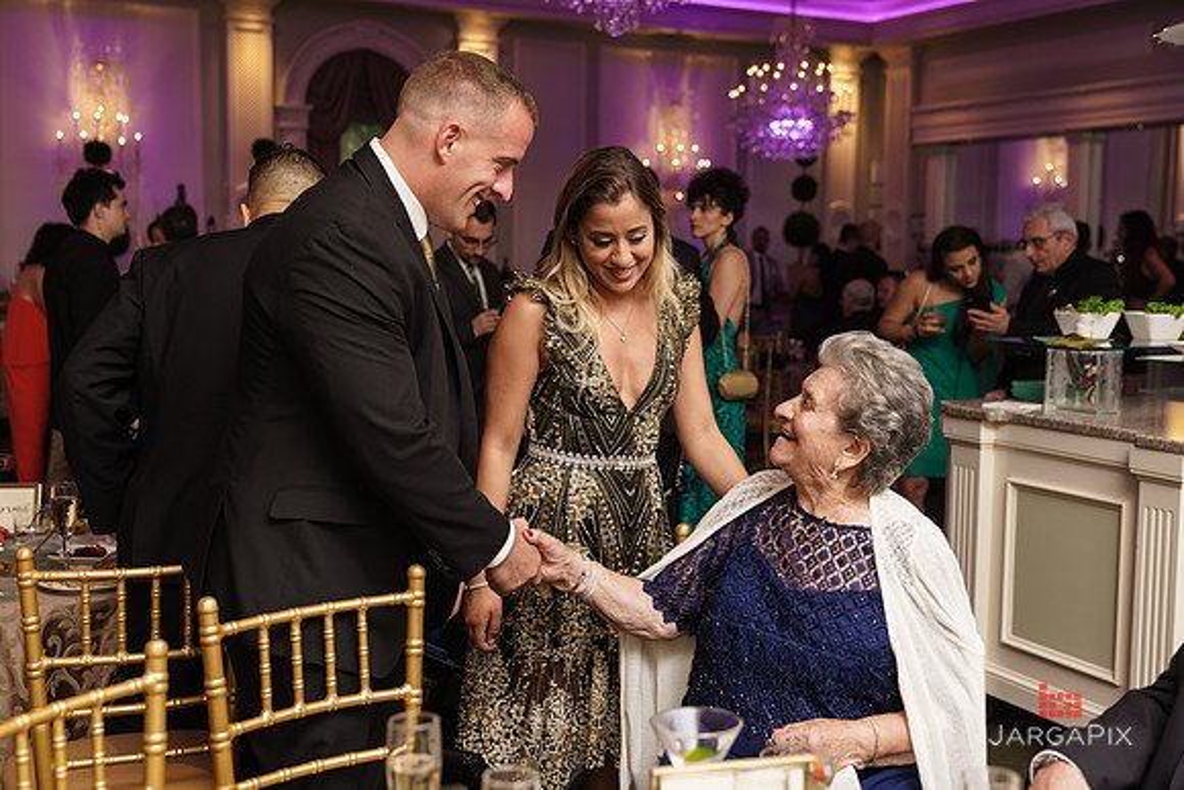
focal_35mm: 44
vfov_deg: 30.5
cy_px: 395
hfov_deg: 44.5
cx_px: 592
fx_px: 1447
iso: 640
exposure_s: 1/160
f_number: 3.2
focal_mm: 44
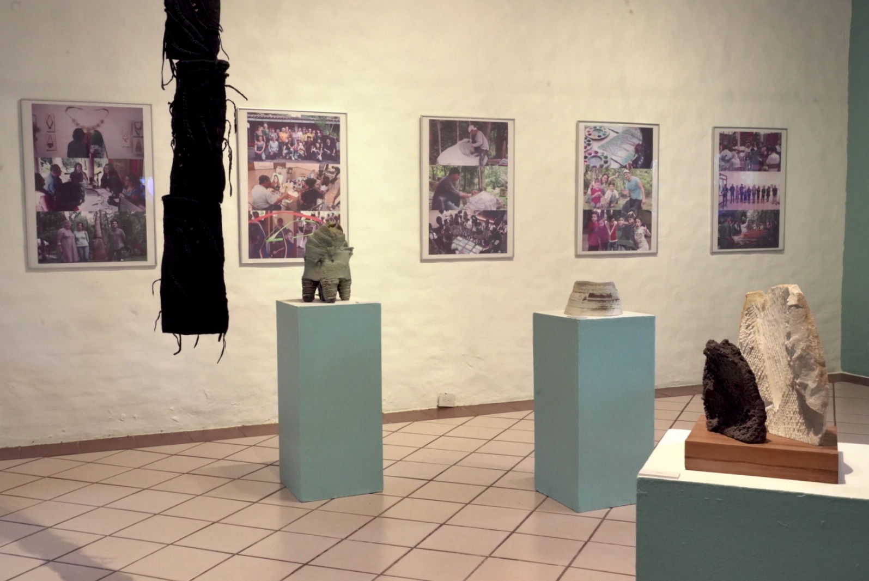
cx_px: 434
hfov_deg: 51.9
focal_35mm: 37
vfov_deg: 36.0
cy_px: 290
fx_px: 894
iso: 12800
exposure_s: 1/20
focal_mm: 37
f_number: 18
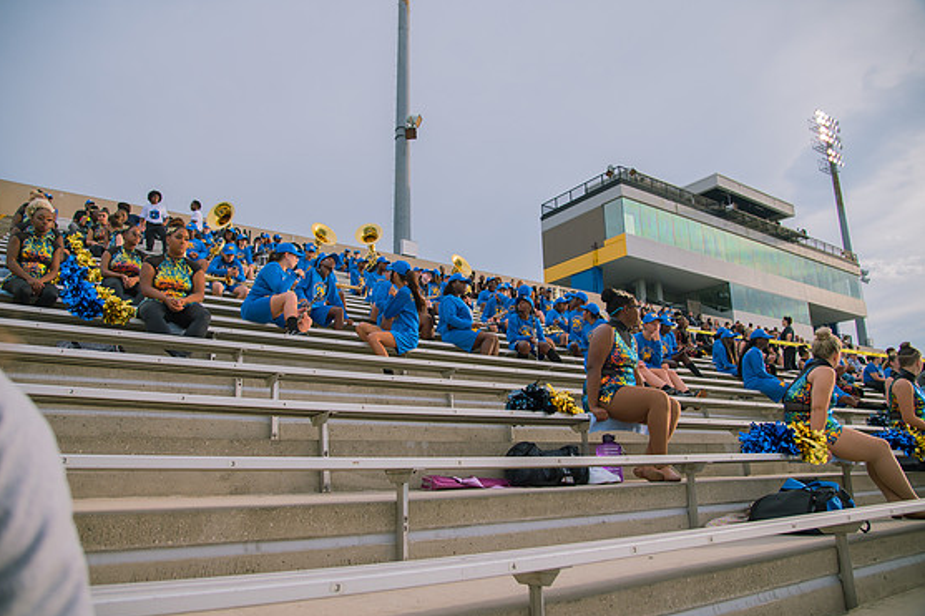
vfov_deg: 51.3
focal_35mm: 25
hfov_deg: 71.5
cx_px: 445
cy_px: 304
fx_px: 642
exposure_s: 1/400
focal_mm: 24
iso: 100
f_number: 4
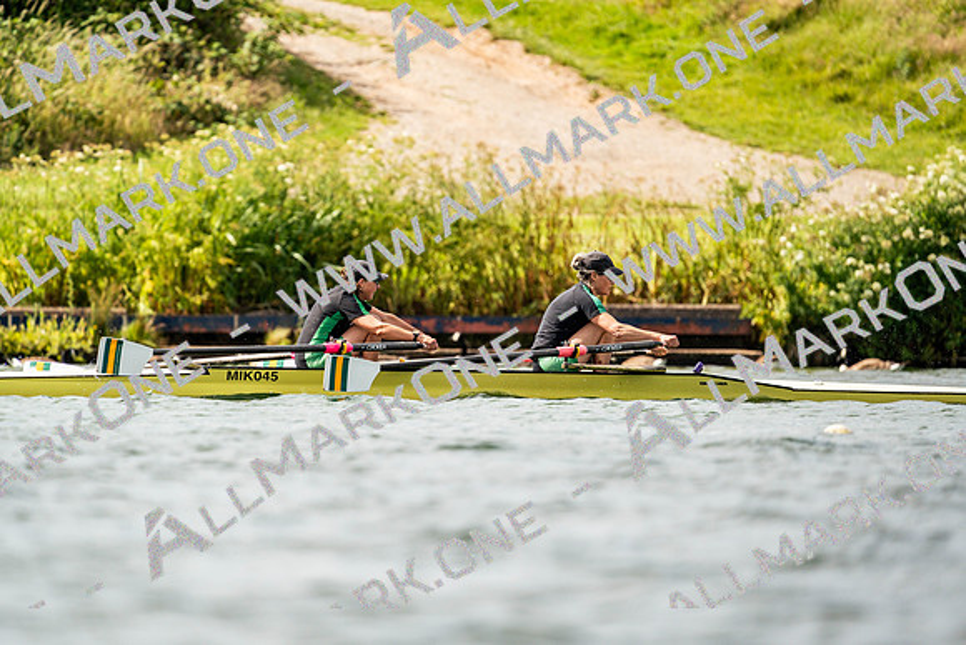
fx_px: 16103
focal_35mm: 600
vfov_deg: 2.3
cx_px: 483
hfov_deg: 3.4
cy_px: 322
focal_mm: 600
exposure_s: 1/2000
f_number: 6.3
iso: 400
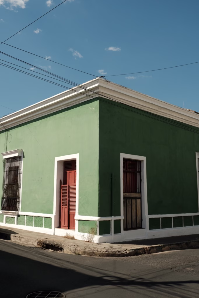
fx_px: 274
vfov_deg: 57.2
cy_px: 149
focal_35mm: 33
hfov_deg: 39.9
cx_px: 100
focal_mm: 22.3
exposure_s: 1/340
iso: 200
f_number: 9
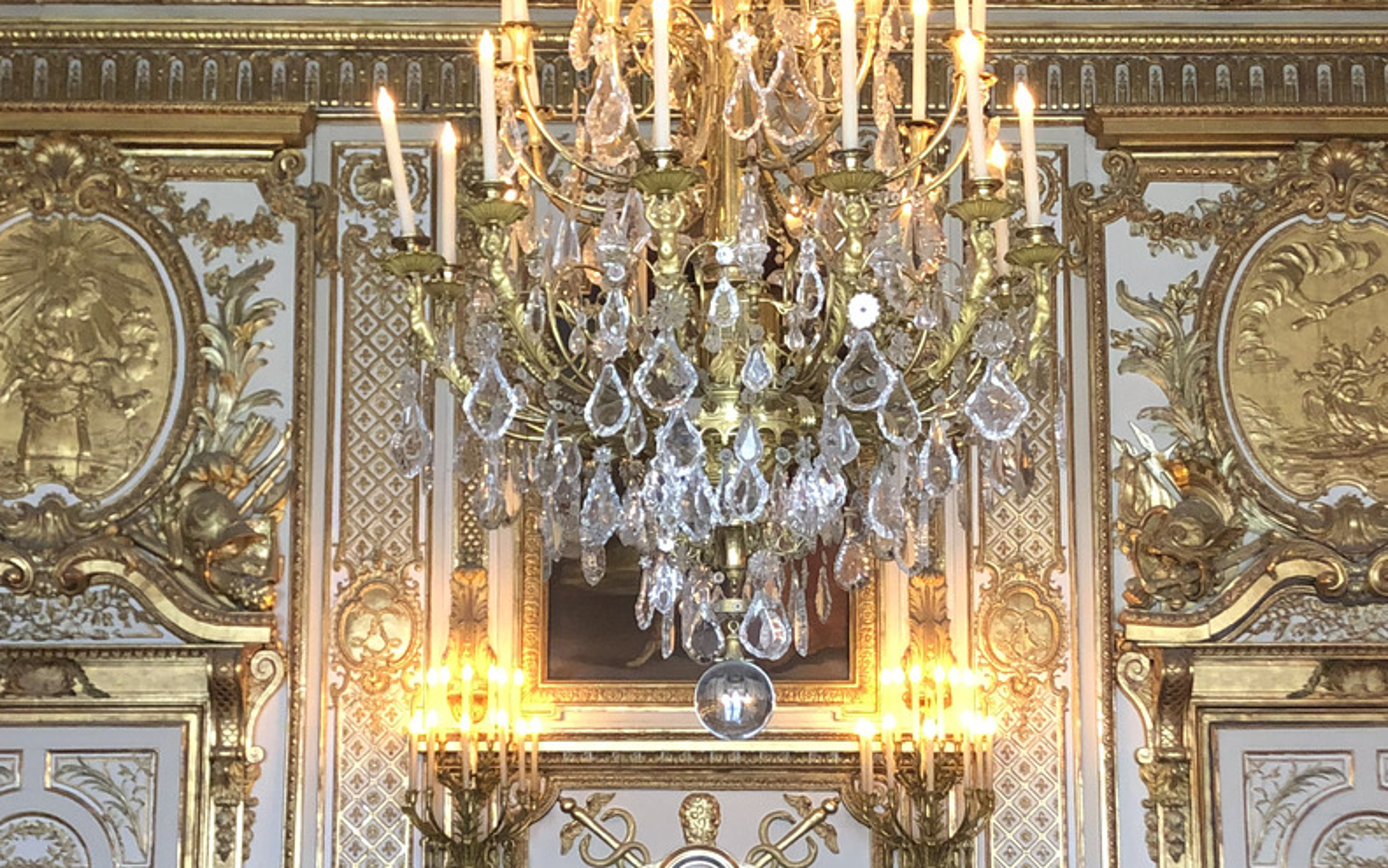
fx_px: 2270
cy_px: 647
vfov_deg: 21.5
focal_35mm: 60
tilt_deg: +8.0
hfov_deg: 34.0
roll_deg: +1.0
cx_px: 688
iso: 80
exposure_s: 1/7
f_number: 1.8
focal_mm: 4
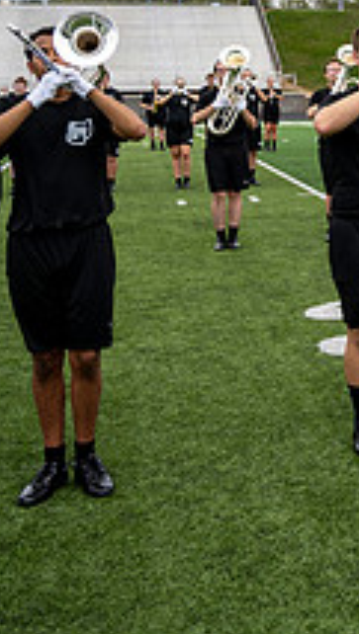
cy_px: 90
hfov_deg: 15.8
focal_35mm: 68
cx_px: 599
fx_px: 1146
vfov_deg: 29.9
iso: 200
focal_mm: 24
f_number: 4
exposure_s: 1/800
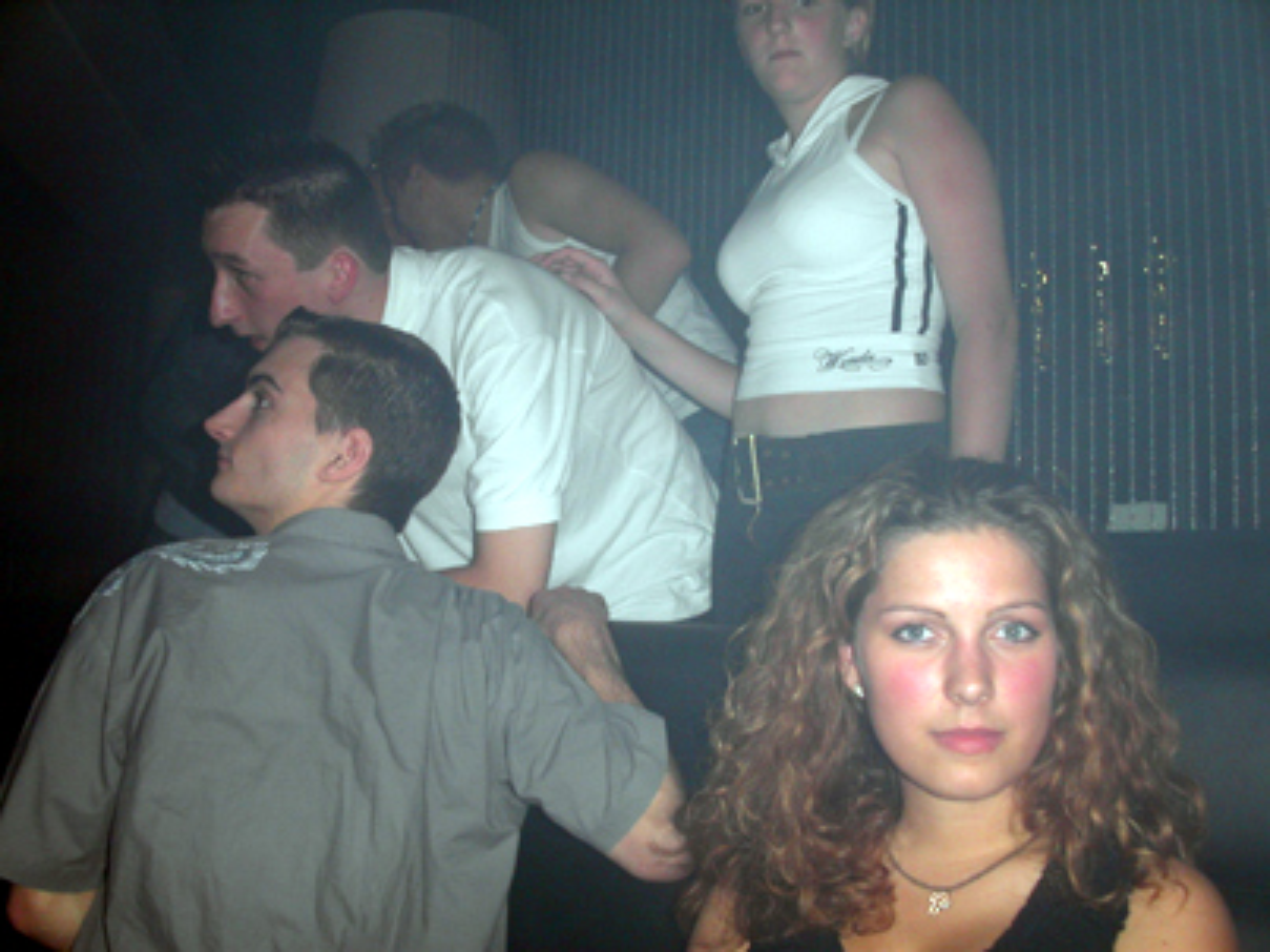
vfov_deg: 37.7
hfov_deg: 49.0
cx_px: 635
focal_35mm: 38
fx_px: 1394
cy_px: 476
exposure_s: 1/30
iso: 100
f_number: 2.8
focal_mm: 7.8
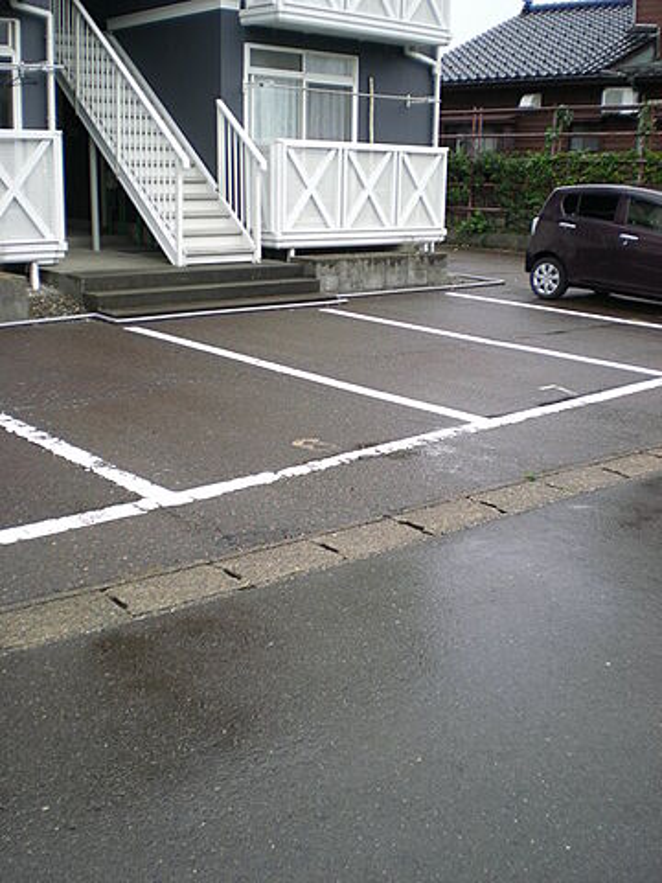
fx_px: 969
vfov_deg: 49.0
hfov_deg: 37.7
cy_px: 442
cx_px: 331
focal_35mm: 38
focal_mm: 6.3
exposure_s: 1/178
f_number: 3.1
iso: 50
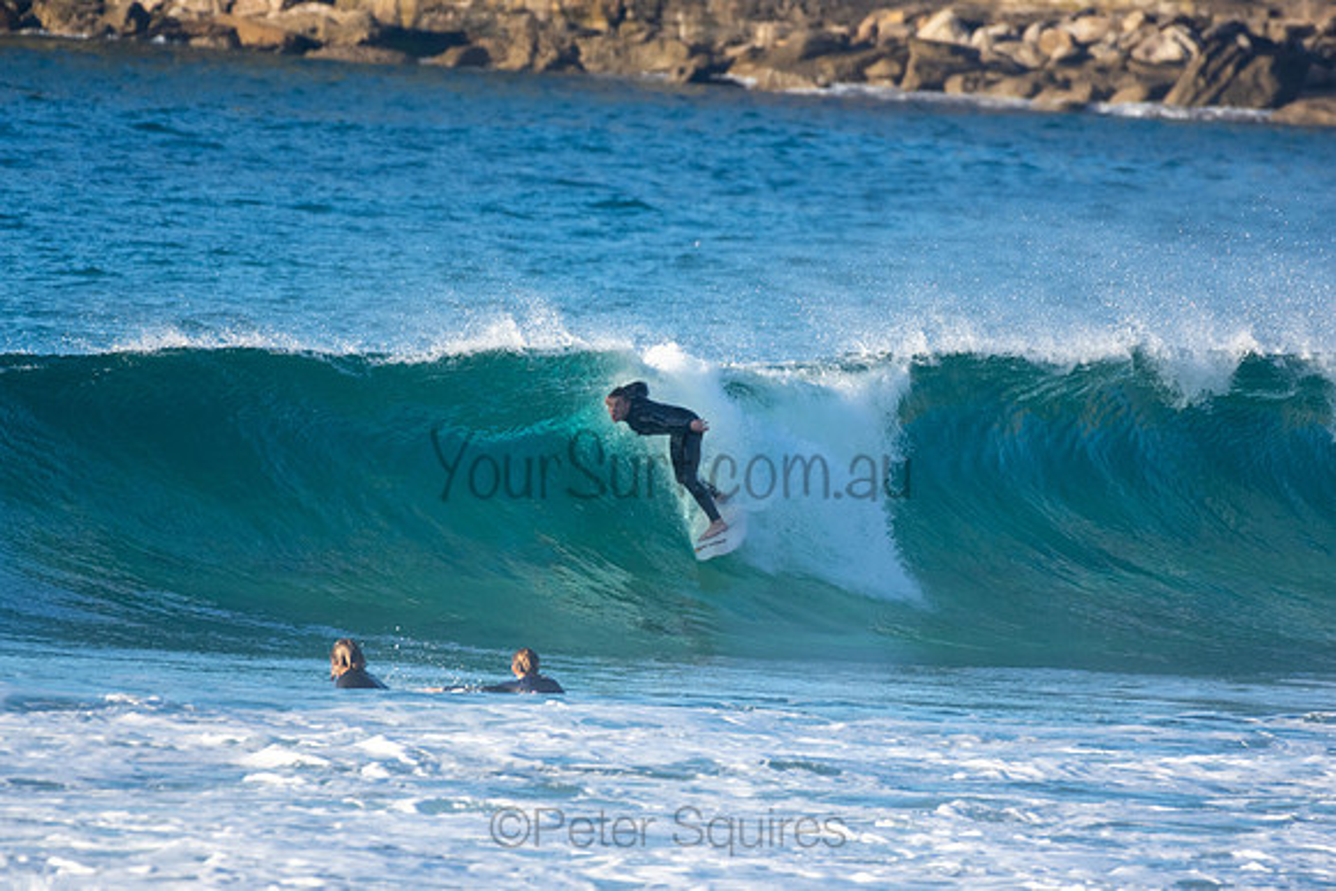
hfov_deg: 2.7
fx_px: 27839
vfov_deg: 1.8
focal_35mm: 750
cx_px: 668
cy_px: 446
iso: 500
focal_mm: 500
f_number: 5.6
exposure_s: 1/1250
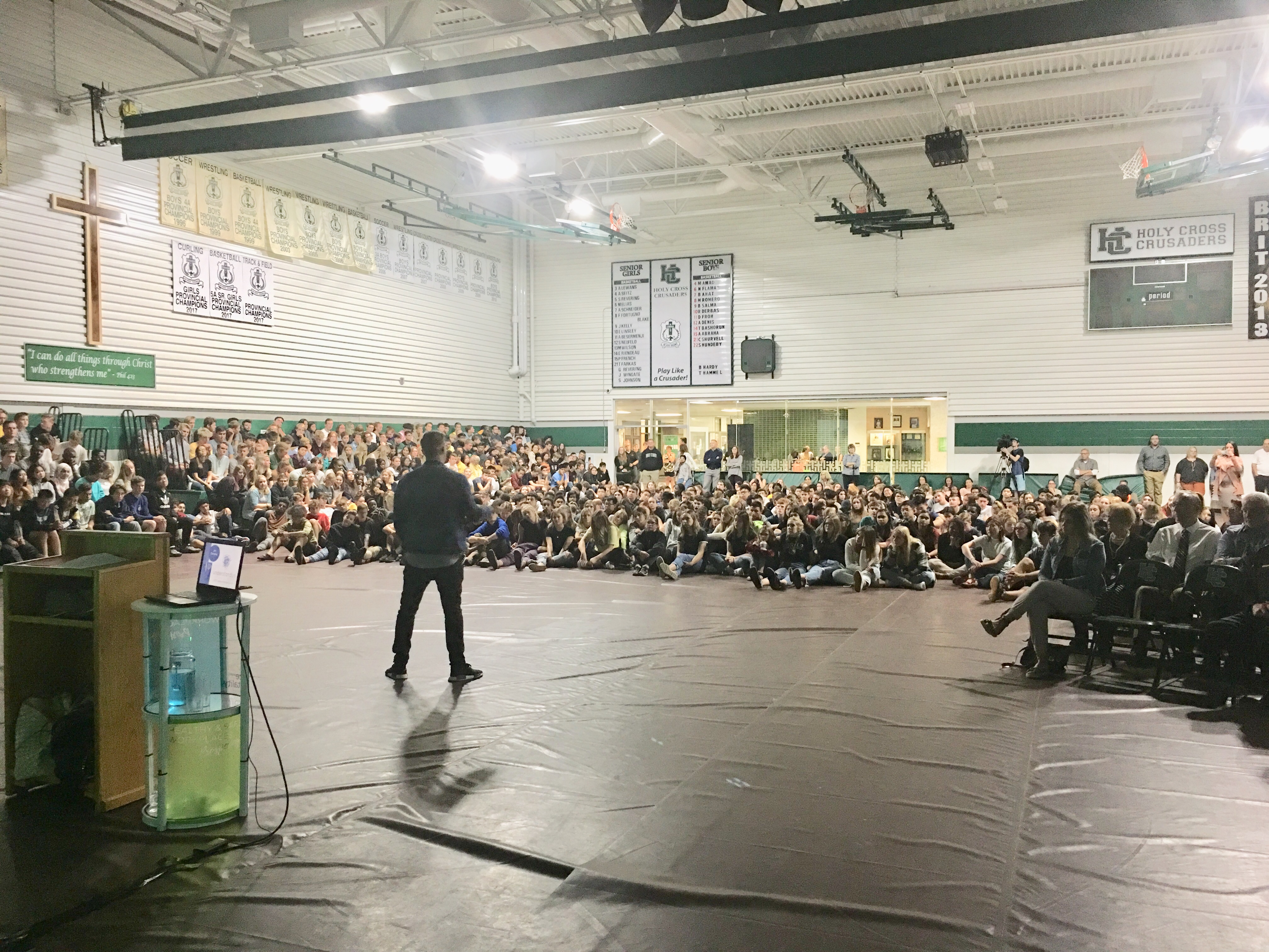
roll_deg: -0.8
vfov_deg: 48.2
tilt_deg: -1.2
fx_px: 1063
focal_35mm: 29
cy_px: 476
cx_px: 634
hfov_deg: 61.7
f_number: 2.2
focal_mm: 4.15
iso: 80
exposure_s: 1/15
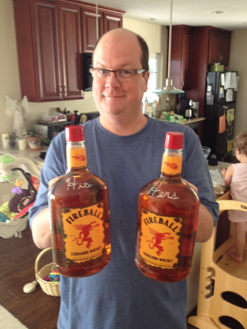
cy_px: 164
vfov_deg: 52.6
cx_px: 124
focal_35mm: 35
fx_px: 333
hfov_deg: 40.7
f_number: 2.4
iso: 50
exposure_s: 1/20
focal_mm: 4.28
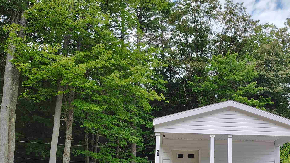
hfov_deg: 46.8
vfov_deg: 27.4
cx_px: 214
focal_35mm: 42
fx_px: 323
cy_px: 145
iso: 100
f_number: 1.8
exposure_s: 1/225
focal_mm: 5.56
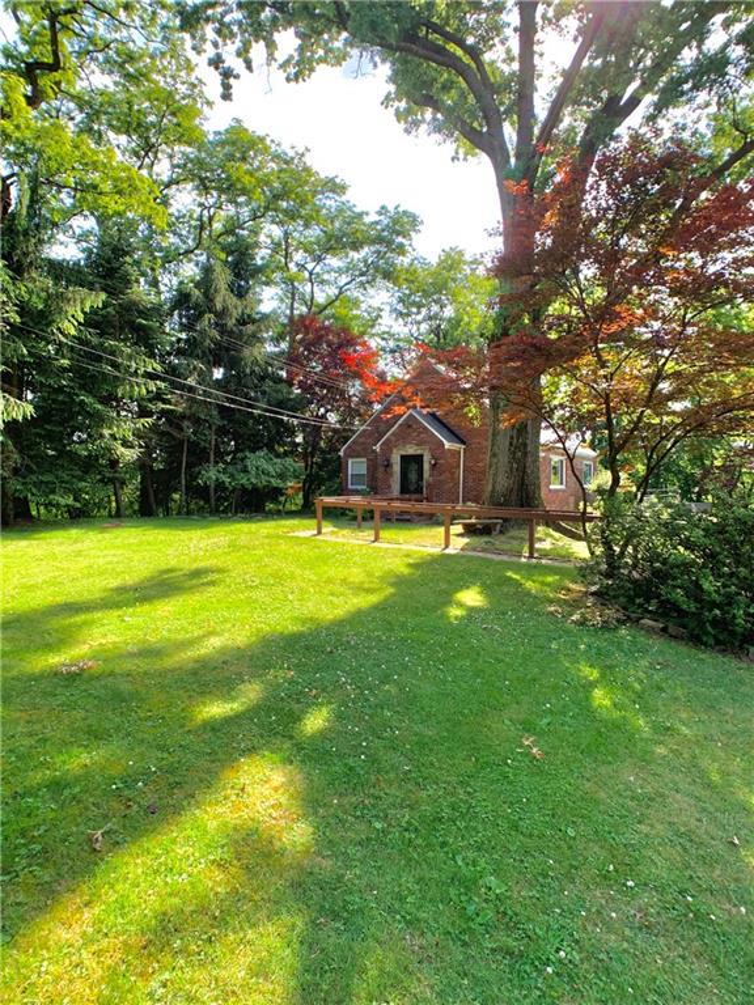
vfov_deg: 67.3
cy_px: 502
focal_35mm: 26
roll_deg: -0.4
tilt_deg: +0.2
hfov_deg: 53.1
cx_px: 377
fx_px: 755
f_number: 1.8
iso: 25
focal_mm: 4.25
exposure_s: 1/389
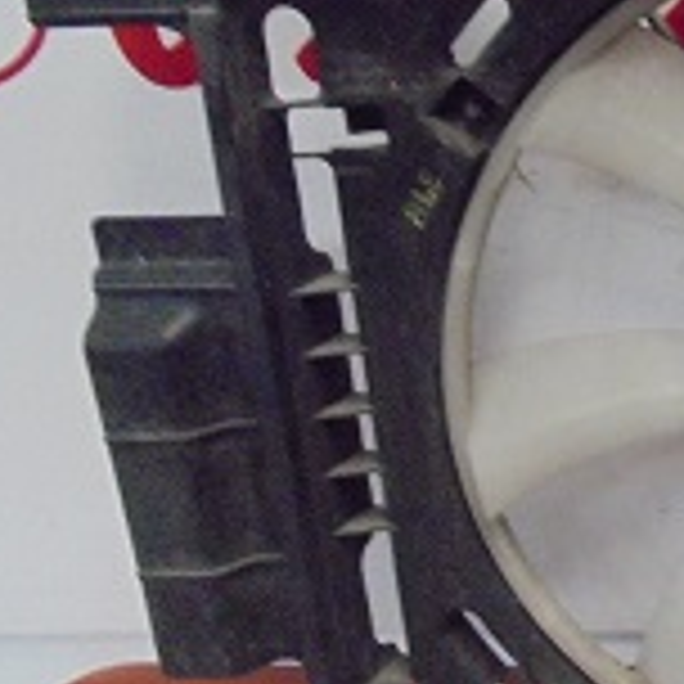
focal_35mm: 59
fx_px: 1319
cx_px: 844
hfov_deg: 25.7
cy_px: 428
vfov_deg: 29.0
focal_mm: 4.6
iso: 800
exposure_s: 1/20
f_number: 3.5
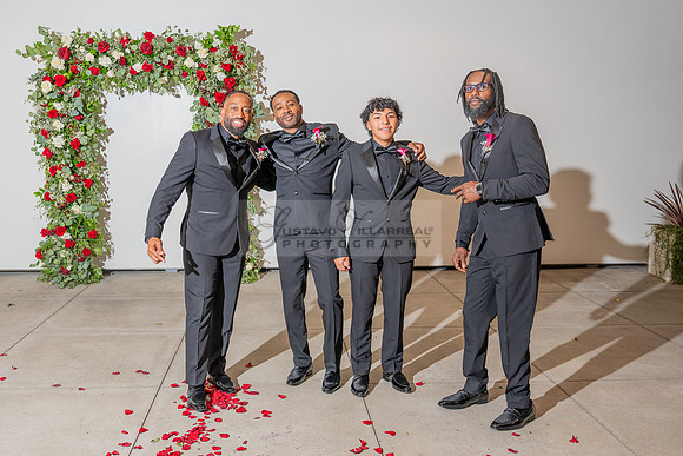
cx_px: 297
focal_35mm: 37
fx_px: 697
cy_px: 214
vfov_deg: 36.2
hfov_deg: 52.1
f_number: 4
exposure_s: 1/200
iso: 800
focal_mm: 32.5
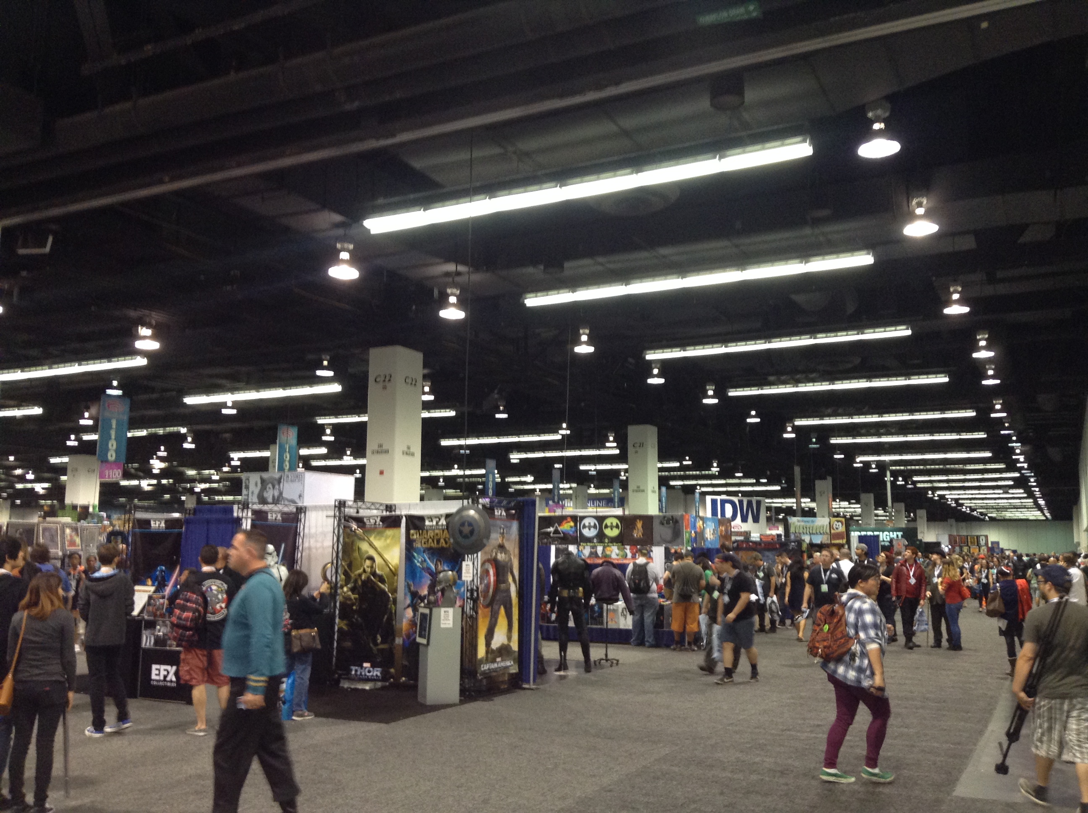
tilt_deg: +7.3
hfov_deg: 55.4
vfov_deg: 42.8
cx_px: 544
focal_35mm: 33
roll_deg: -0.6
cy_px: 406
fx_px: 1036
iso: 100
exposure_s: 1/24
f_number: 2.4
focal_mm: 3.3
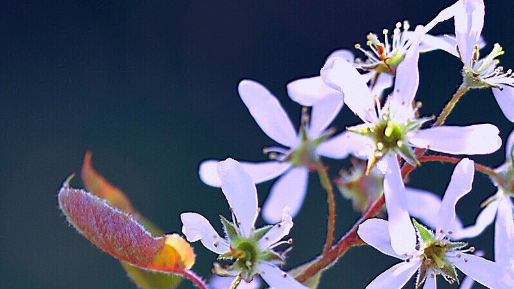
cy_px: 262
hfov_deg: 6.4
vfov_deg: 3.6
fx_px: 4566
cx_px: 176
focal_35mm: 335
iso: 100
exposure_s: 1/200
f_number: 3.3
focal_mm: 105
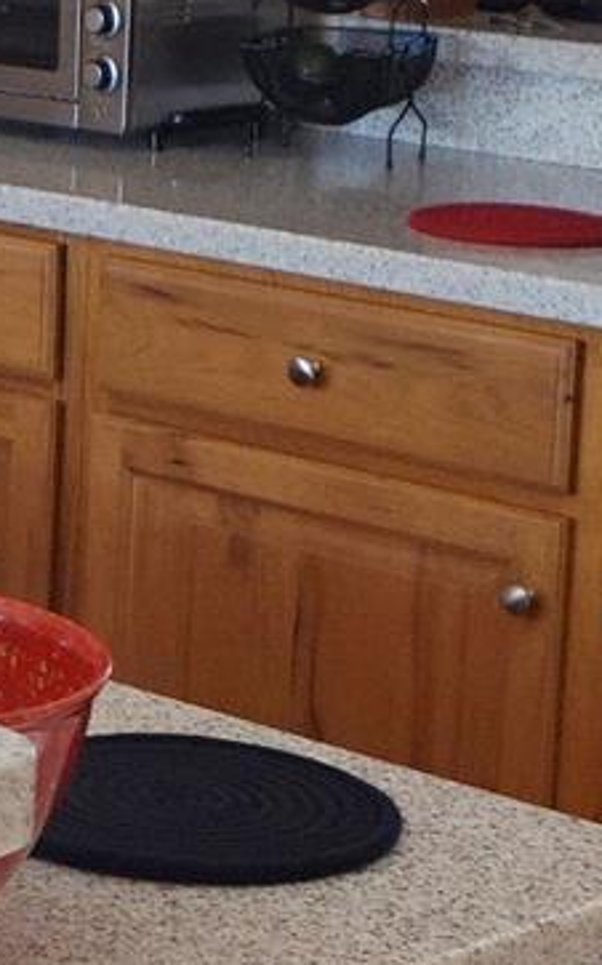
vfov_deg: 14.2
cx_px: -783
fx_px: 3859
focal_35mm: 147
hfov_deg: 8.3
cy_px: 172
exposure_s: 1/60
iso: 160
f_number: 4
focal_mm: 17
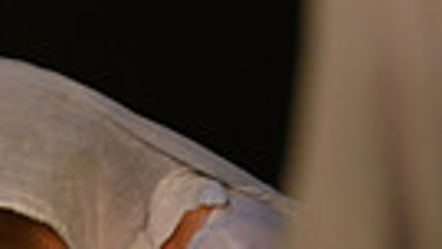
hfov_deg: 2.1
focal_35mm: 1029
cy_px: 44
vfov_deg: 1.2
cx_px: -488
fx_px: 12062
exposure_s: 1/160
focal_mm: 200
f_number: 3.5
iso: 1250
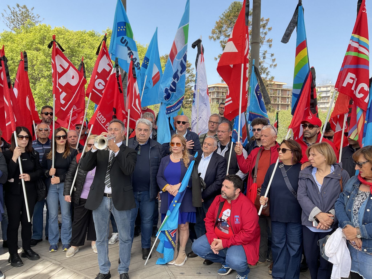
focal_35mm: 29
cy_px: 140
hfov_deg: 61.7
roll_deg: -0.4
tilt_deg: -2.7
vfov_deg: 48.2
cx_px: 186
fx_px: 312
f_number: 1.8
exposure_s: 1/425
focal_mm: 3
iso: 16
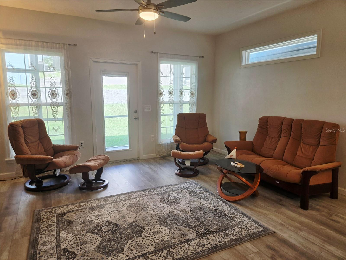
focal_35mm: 23
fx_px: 230
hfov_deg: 73.9
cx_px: 173
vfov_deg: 58.9
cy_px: 130
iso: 50
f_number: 1.8
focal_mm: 5.4
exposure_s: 1/120
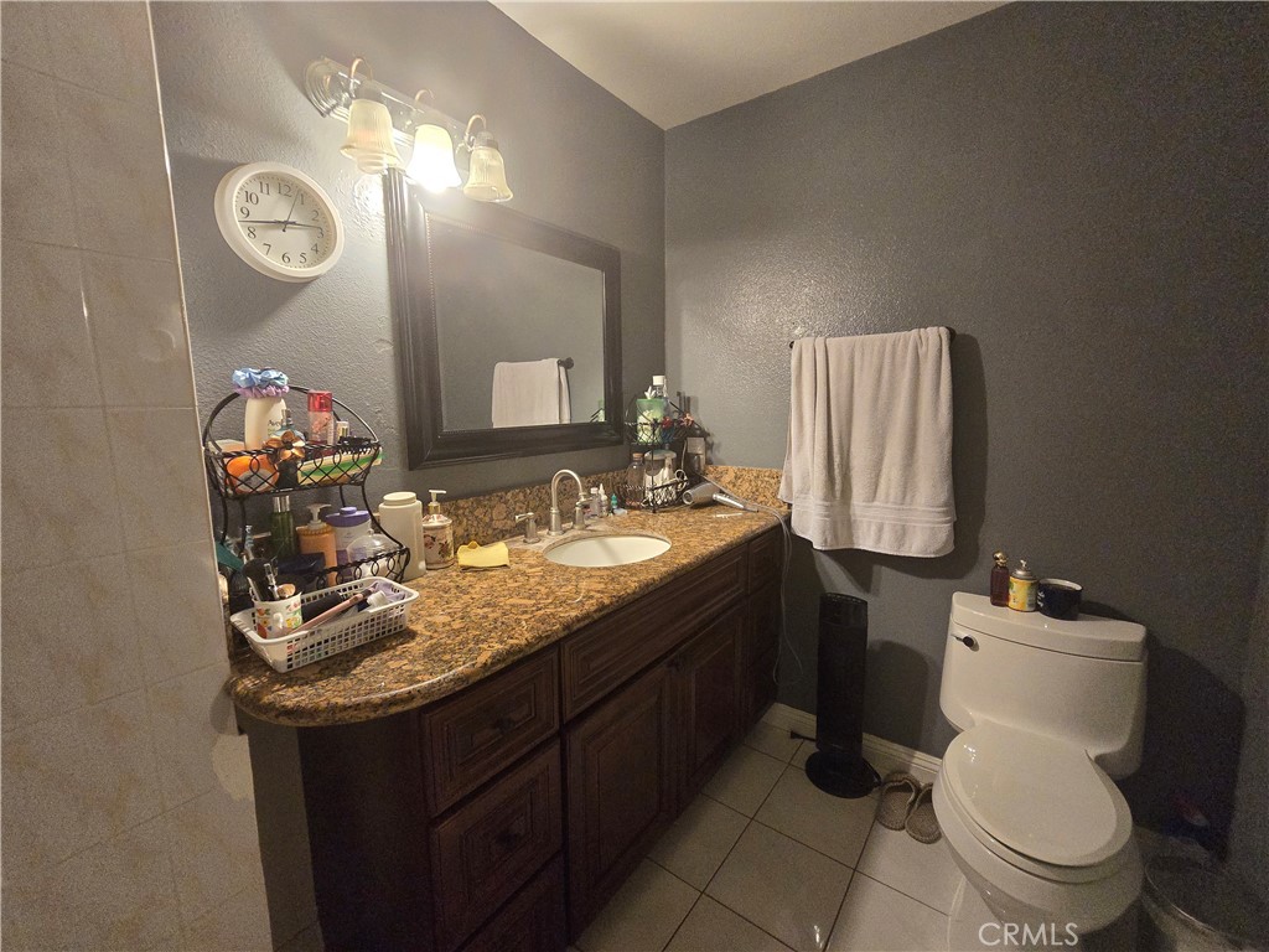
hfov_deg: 106.2
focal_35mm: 13
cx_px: 634
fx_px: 477
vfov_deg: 89.9
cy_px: 476
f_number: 2.2
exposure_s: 1/60
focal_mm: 2.2
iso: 800
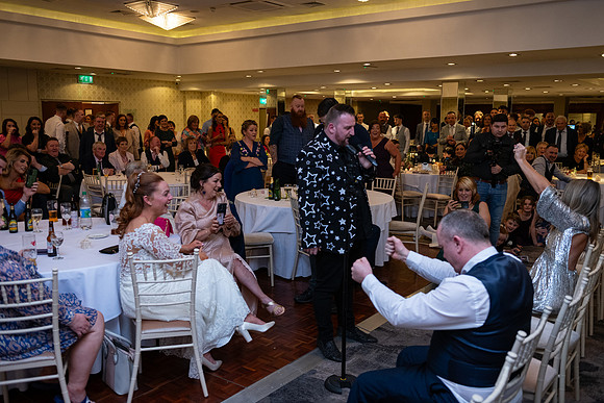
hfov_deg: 58.7
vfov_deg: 41.1
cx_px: 302
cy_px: 202
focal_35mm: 32
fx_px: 537
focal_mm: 32
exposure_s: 1/160
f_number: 3.5
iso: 1000
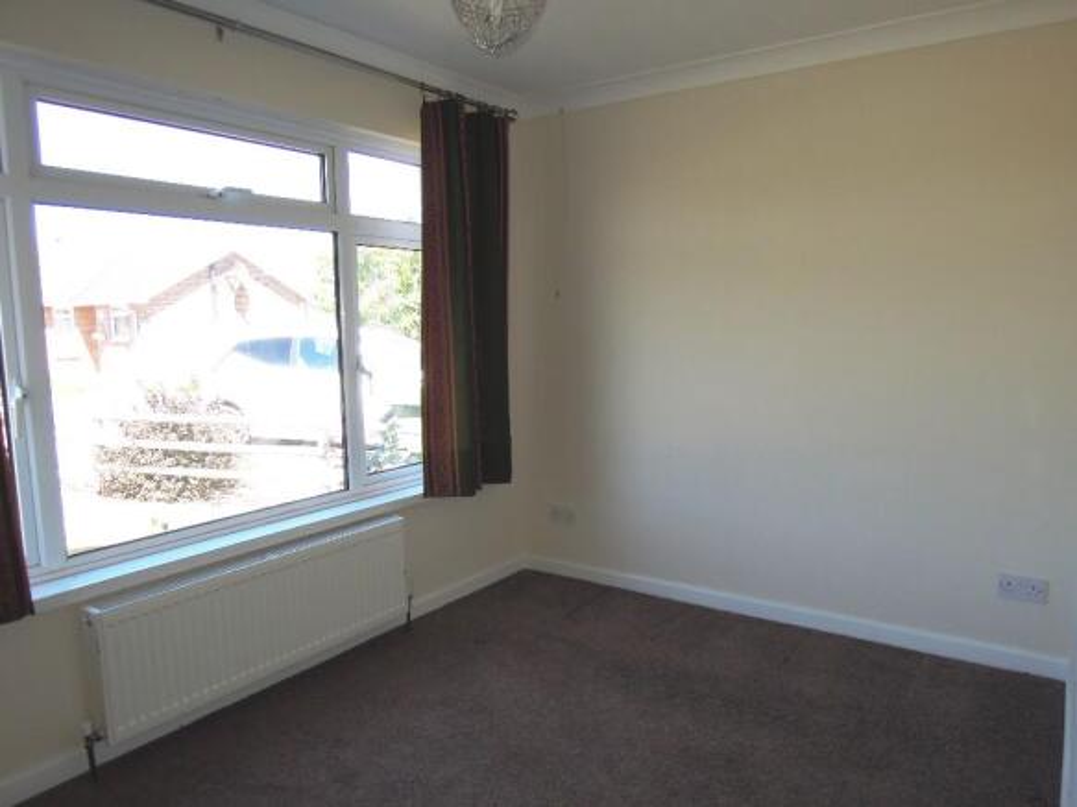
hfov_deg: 71.6
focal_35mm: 24
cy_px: 404
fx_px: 747
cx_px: 538
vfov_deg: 56.8
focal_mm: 4.3
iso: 160
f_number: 2.8
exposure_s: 1/320
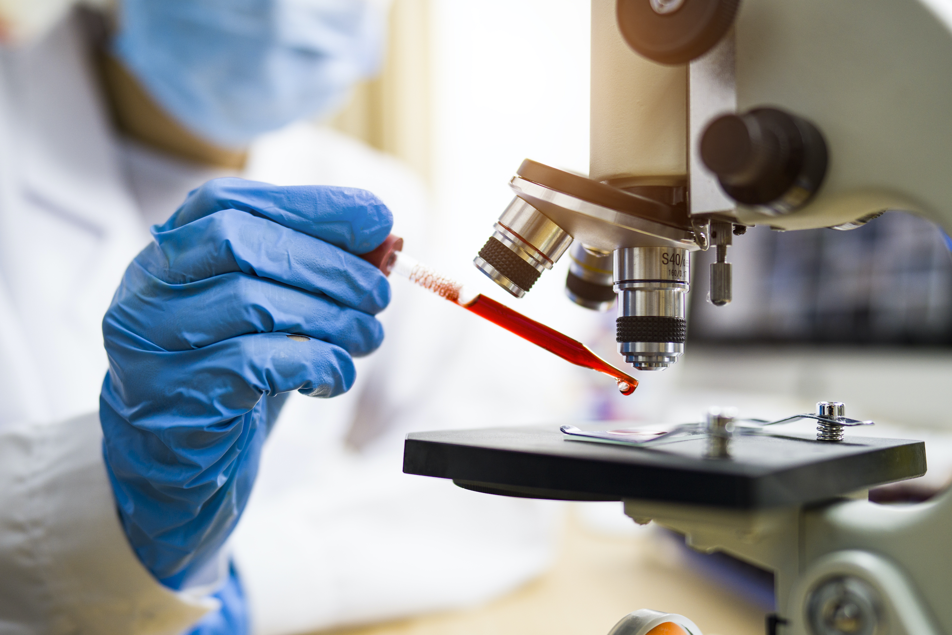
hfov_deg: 53.1
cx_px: 476
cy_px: 318
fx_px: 952
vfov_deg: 36.9
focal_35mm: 36
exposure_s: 1/125
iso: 160
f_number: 1.6
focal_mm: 24
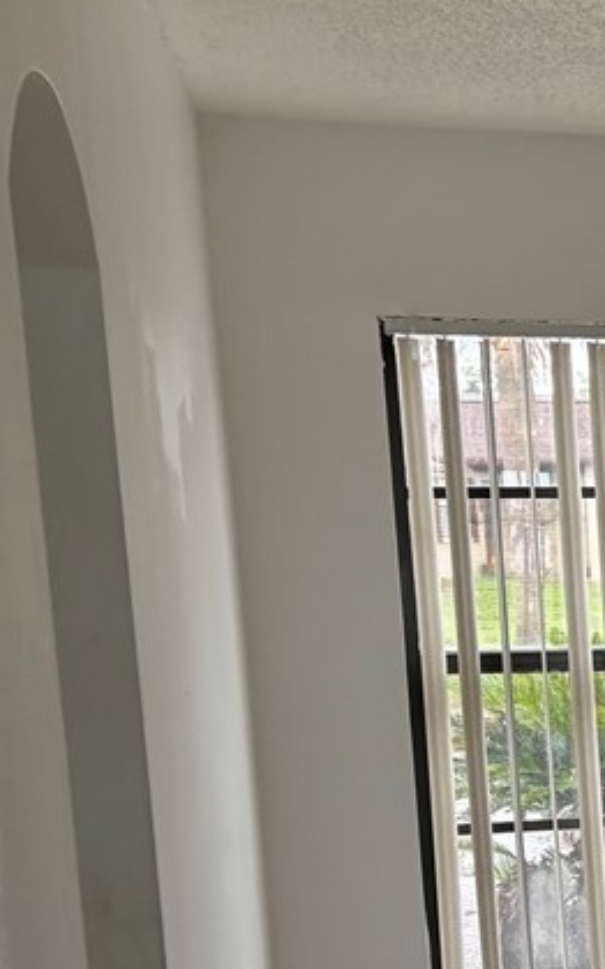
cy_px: 955
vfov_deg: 19.3
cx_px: 1688
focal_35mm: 105
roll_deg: +0.5
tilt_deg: -10.7
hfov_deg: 10.0
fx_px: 2774
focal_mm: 5.96
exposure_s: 1/121
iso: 80
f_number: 1.6
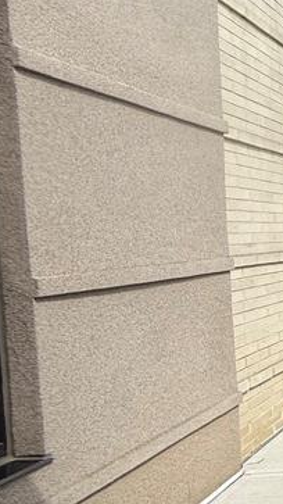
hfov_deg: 15.8
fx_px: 574
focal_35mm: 43
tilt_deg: -4.8
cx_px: 658
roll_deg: -1.2
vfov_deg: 47.3
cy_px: 283
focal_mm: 2.22
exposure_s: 1/1312
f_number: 2.2
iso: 50
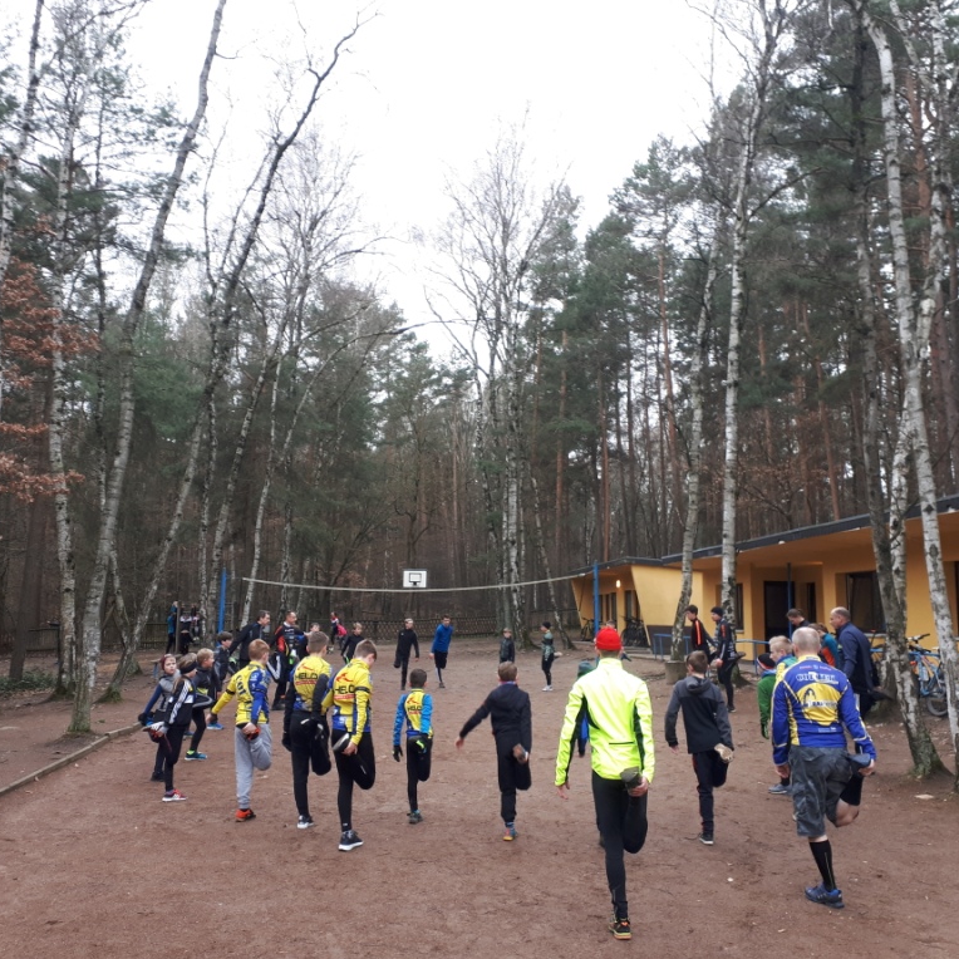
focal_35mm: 32
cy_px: 481
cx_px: 467
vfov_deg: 51.1
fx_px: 1003
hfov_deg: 51.1
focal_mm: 3.6
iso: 50
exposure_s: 1/33
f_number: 1.9
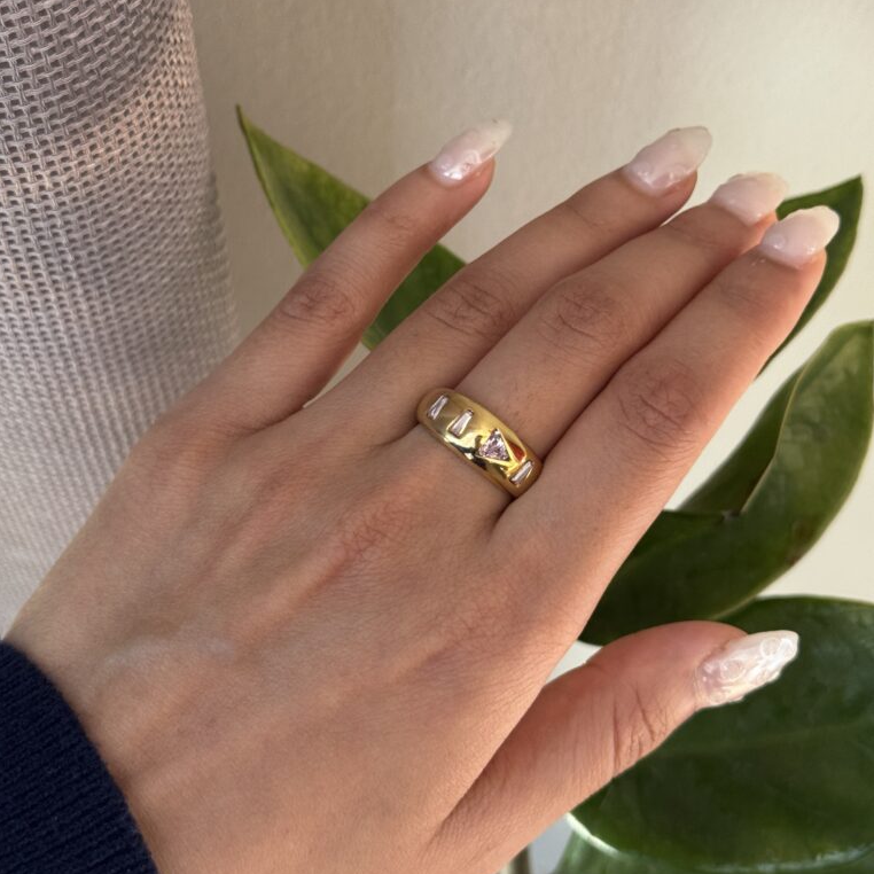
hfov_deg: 30.0
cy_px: 374
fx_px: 1628
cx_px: 436
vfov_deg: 30.0
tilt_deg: -63.9
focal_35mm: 57
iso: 320
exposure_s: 1/40
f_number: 1.78
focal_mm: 6.76
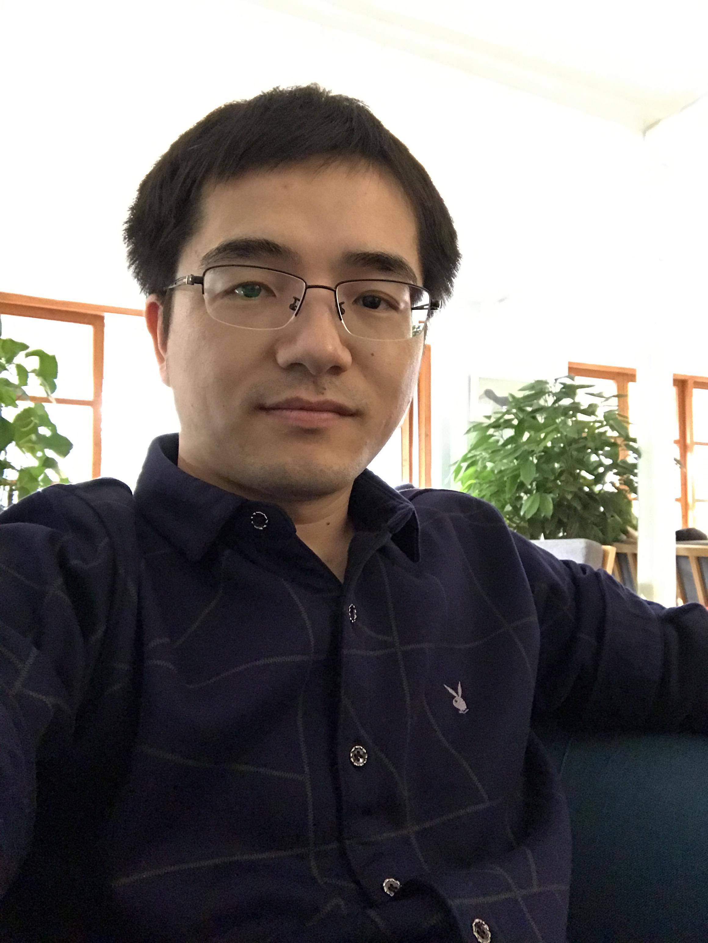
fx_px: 872
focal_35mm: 32
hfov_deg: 44.2
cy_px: 472
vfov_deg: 56.8
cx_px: 354
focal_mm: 2.87
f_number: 2.2
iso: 400
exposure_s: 1/17
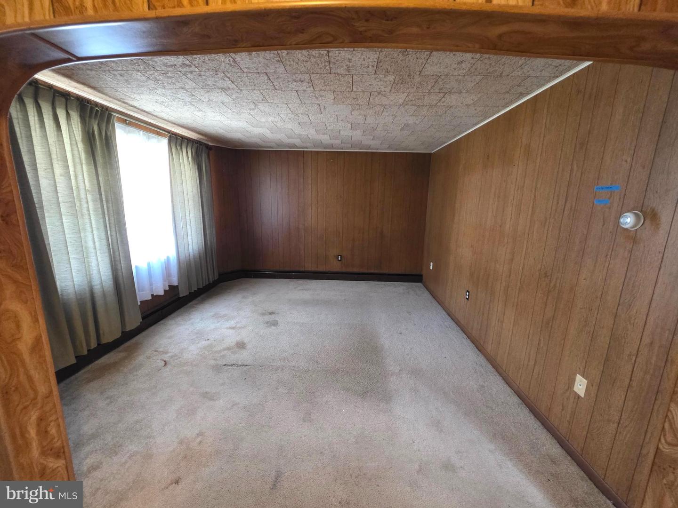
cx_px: 339
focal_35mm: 13
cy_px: 254
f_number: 1.9
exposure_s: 1/60
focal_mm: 2.2
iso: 1000
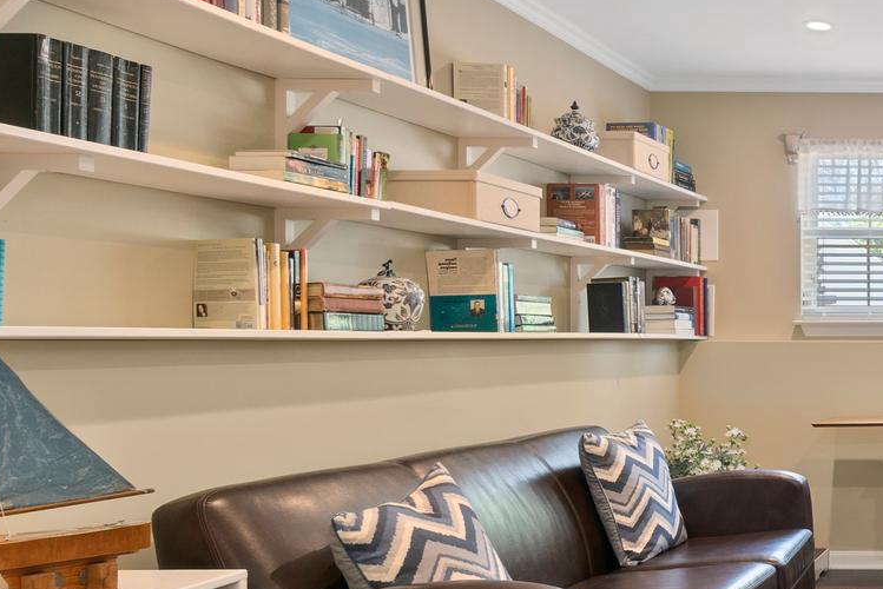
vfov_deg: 32.5
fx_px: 1006
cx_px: 1103
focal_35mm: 41
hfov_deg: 35.3
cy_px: 365
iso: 250
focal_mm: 10
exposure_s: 1/1.67
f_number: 7.1
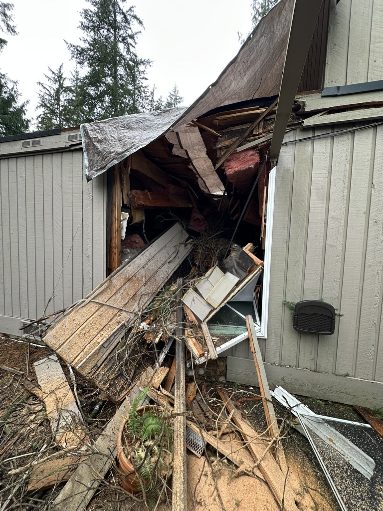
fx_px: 207
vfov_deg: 102.1
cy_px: 256
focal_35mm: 14
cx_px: 192
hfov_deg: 85.7
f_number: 2.2
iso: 80
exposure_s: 1/99
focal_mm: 2.22
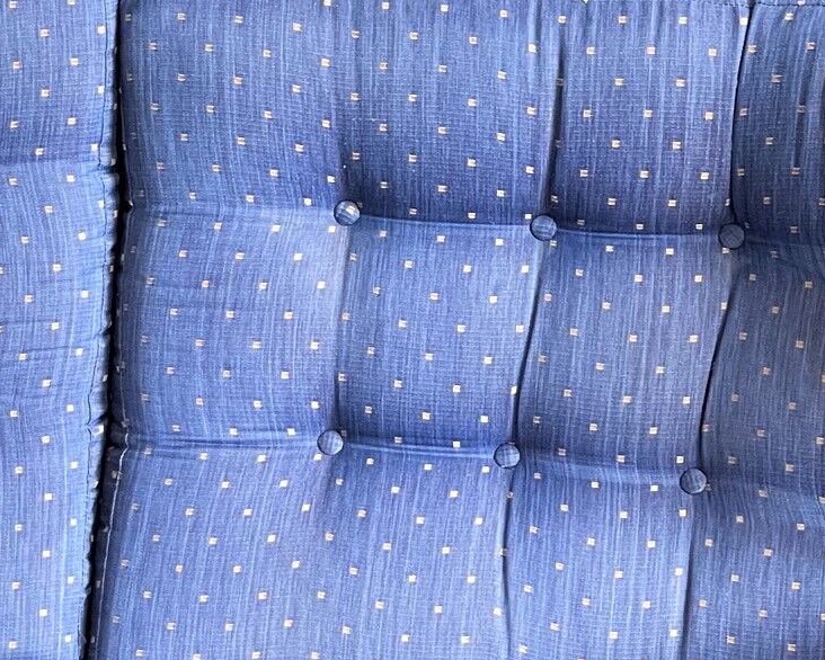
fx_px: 3468
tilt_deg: -30.2
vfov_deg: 10.8
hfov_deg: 13.4
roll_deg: +2.5
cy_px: 560
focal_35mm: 142
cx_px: 46
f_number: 2
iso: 200
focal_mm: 6
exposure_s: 1/99
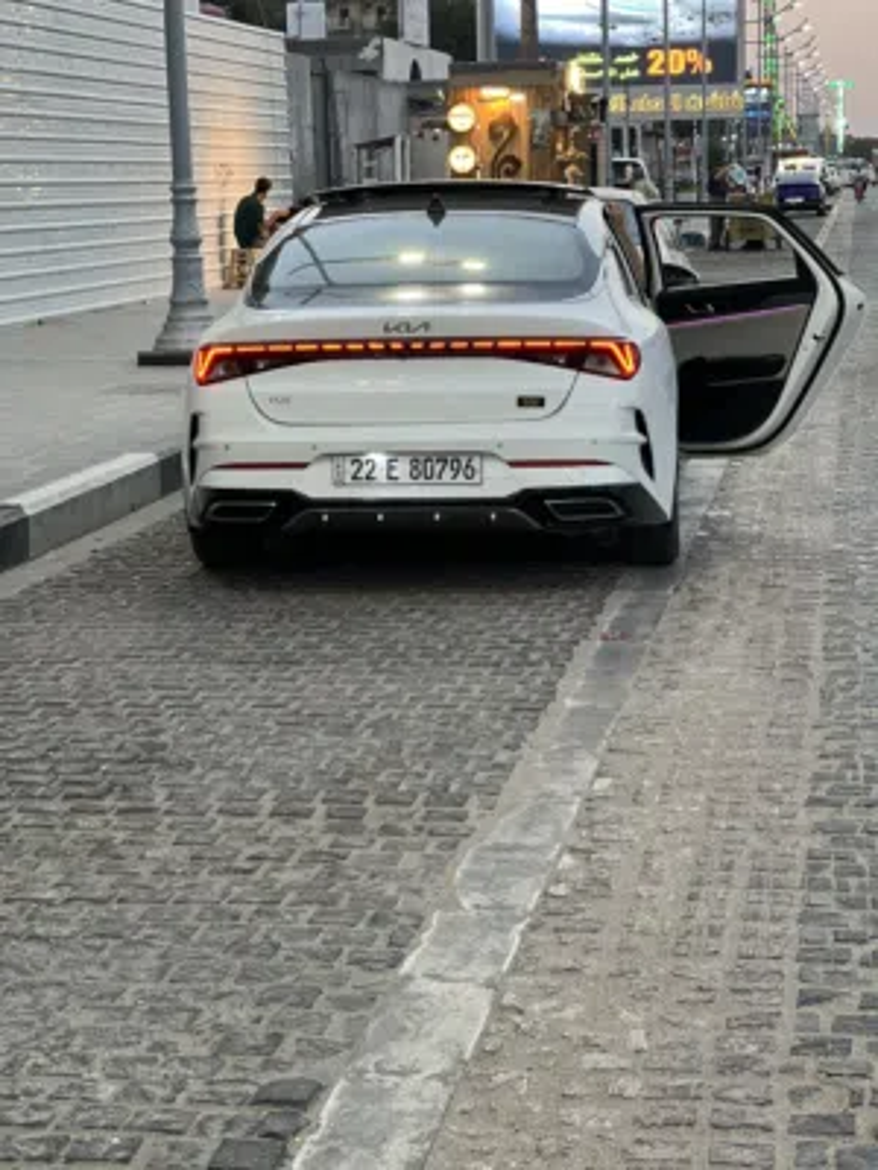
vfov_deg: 25.3
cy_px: 585
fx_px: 2604
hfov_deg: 19.1
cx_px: 439
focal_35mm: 77
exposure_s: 1/50
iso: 160
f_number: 2.8
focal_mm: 9
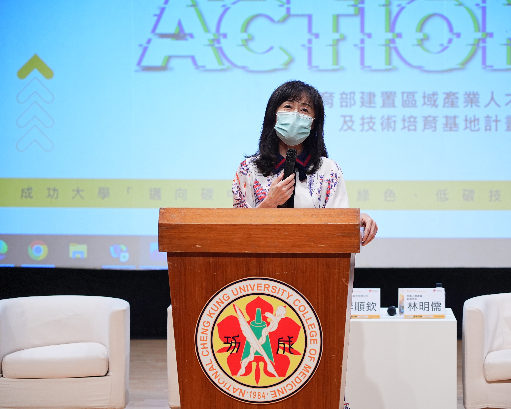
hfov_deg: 16.2
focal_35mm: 119
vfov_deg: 13.0
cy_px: 205
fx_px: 1800
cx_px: 280
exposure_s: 1/200
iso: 1600
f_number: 4
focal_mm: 105
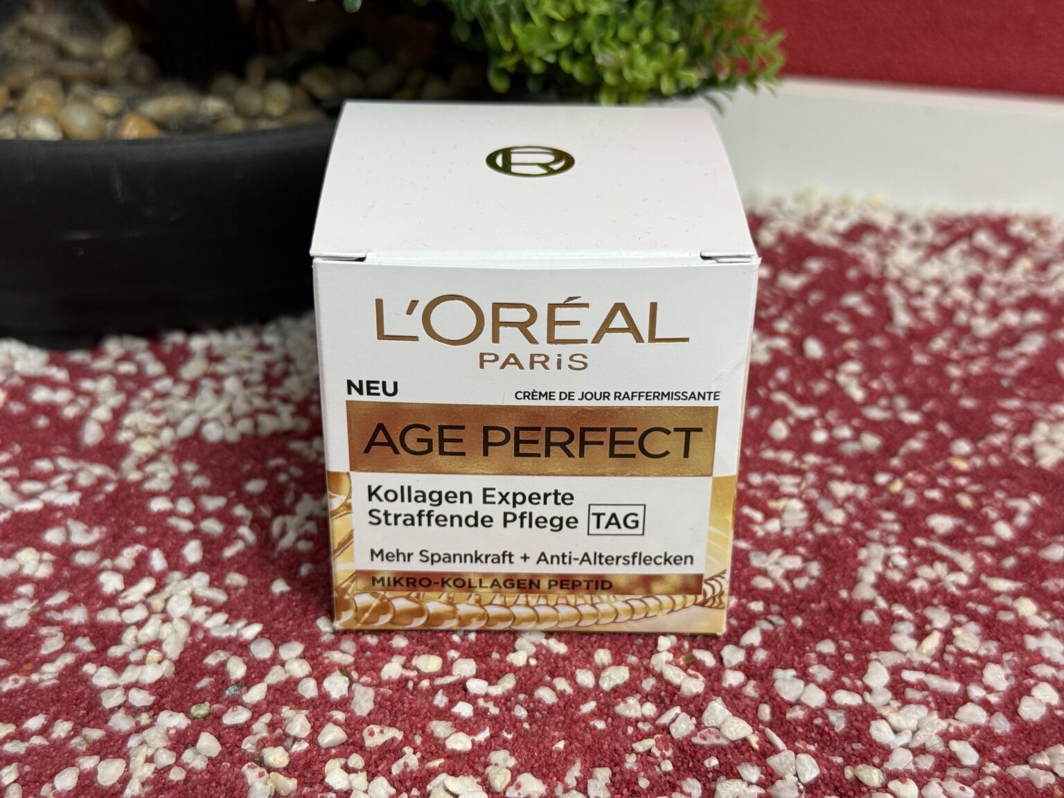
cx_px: 532
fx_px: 1475
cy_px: 399
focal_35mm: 48
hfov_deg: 39.7
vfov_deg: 30.3
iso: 80
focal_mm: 6.76
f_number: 1.78
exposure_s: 1/100
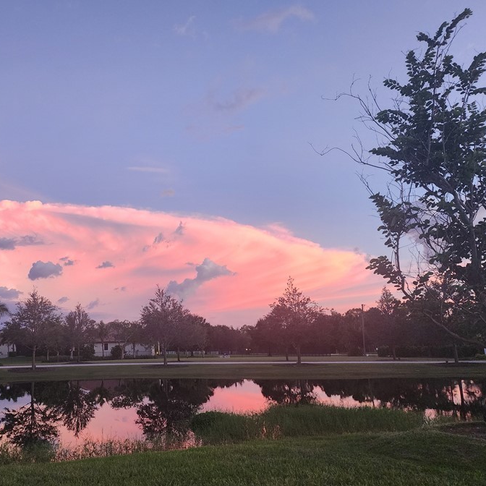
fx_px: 492
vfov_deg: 52.5
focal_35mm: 31
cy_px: 243
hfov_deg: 51.0
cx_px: 140
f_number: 1.8
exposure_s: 1/120
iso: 320
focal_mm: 6.4
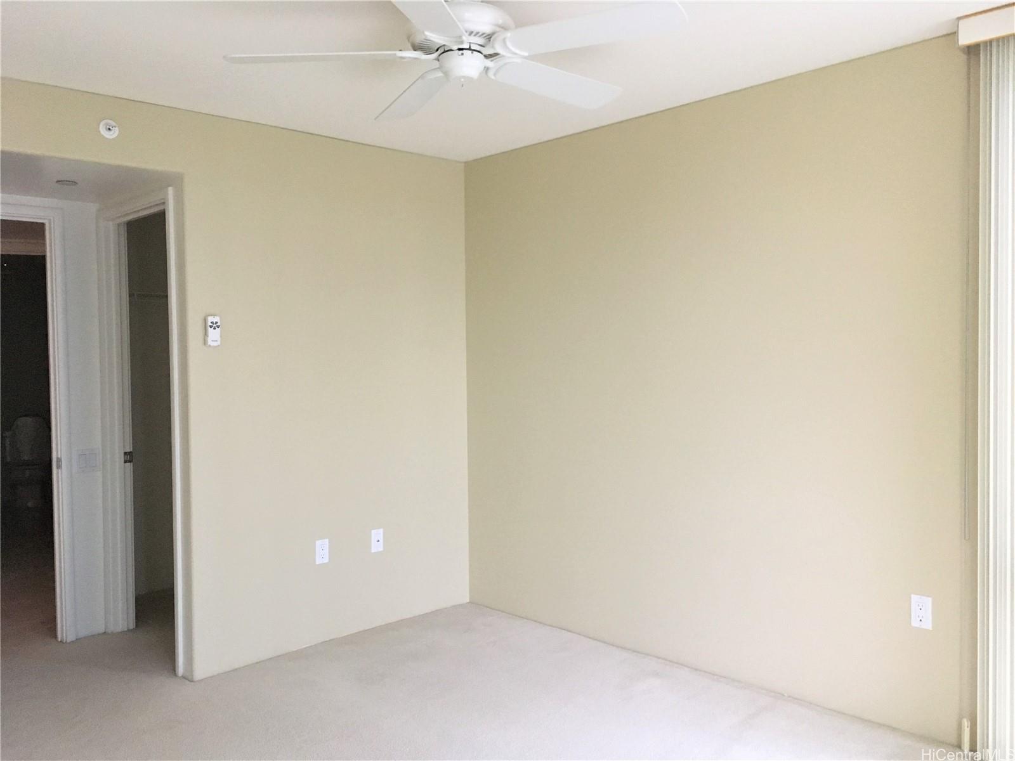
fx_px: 850
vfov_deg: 48.2
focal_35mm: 29
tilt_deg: -4.0
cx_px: 508
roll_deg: +1.3
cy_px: 380
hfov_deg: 61.7
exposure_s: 1/30
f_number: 2.2
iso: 160
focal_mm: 4.15
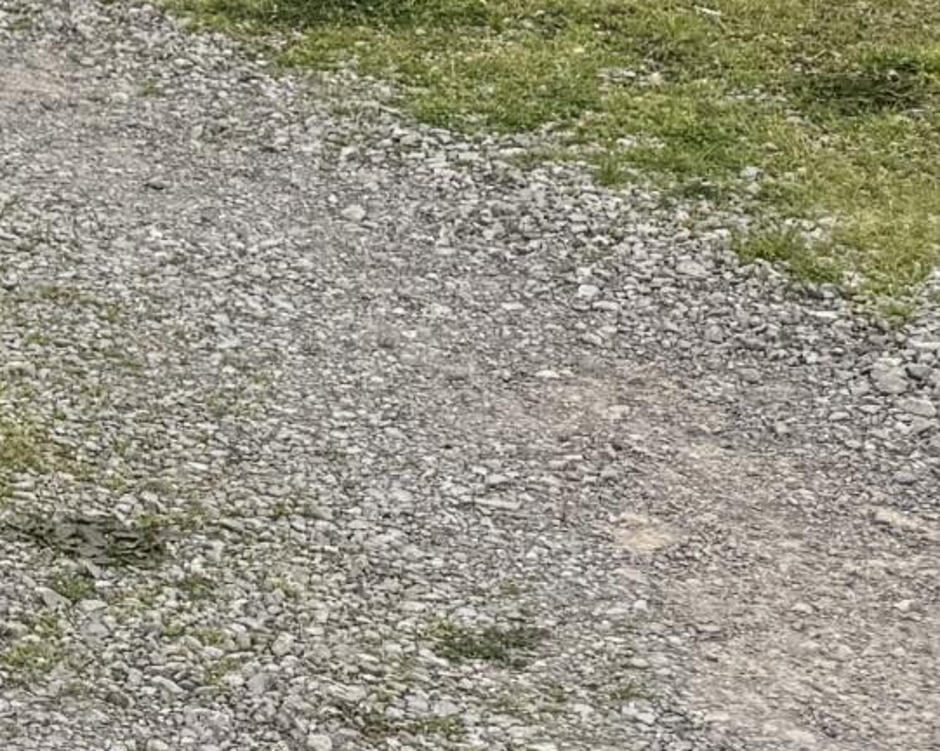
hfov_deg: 12.6
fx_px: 3614
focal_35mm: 130
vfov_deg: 10.7
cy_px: -810
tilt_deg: -1.7
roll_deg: +4.0
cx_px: -1067
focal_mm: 6.76
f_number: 1.78
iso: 80
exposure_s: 1/1980
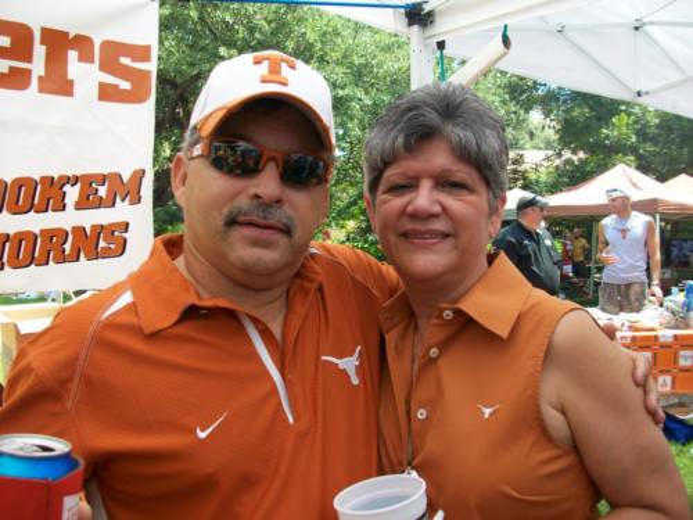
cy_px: 260
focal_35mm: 32
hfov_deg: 56.8
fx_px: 641
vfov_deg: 44.2
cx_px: 346
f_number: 2.8
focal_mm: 5.7
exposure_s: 1/100
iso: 64
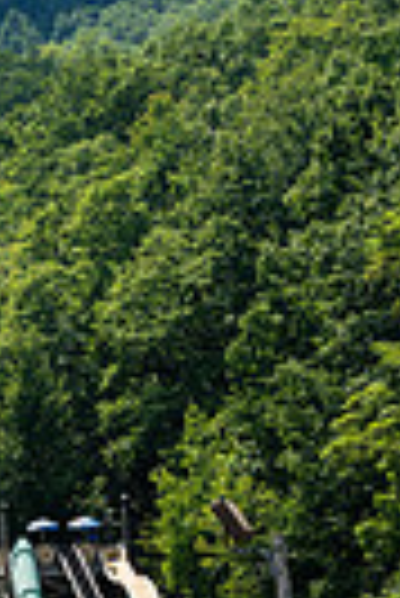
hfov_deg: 8.1
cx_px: -40
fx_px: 2809
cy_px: 535
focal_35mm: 169
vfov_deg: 12.1
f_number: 8
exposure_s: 1/250
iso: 100
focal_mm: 50
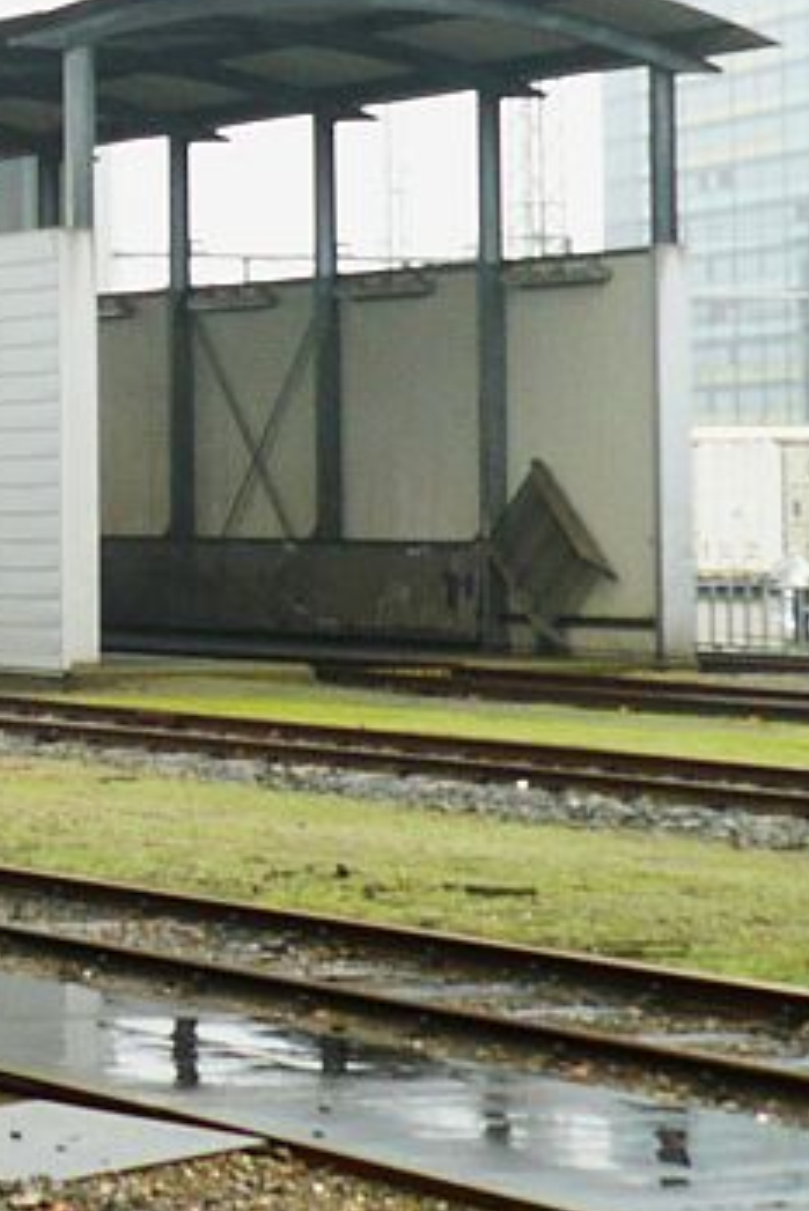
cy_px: 177
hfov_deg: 9.9
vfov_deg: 16.2
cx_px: -996
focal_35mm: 125
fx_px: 4209
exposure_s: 1/30
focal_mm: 5.8
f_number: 2.8
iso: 100
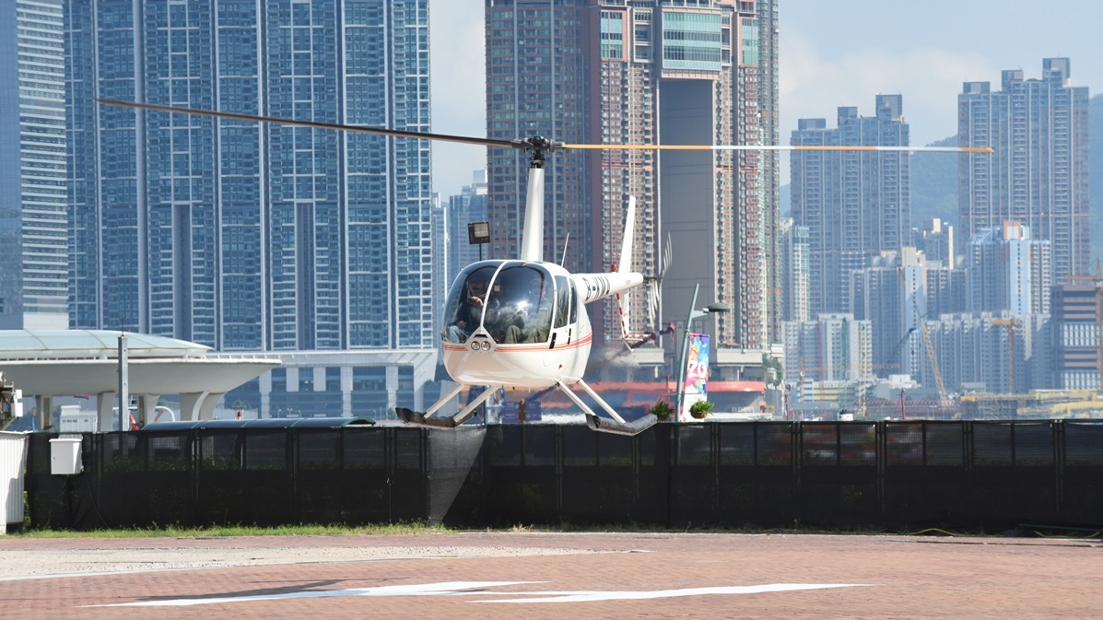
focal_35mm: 210
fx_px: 6141
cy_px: 288
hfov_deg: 10.3
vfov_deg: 5.8
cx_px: 552
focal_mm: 200
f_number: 11
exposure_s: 1/400
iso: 500
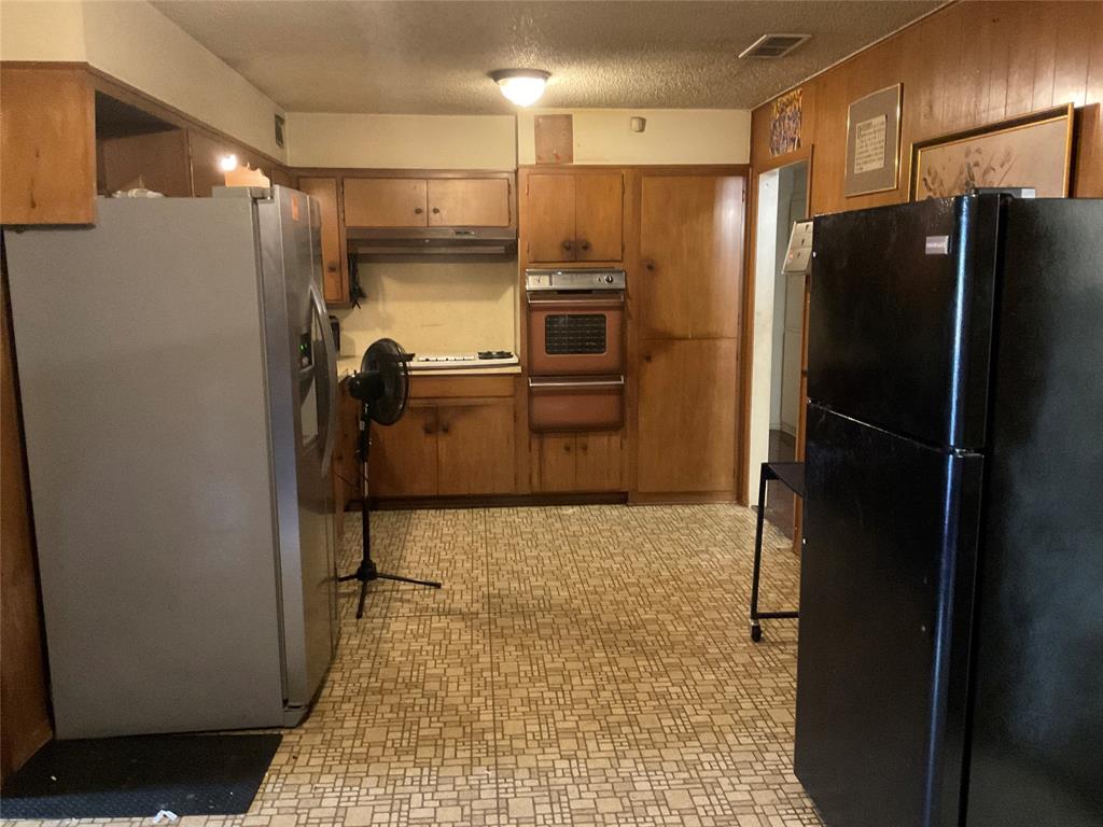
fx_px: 924
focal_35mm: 29
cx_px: 552
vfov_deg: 48.2
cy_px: 414
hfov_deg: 61.7
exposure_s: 1/30
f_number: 1.8
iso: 500
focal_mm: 3
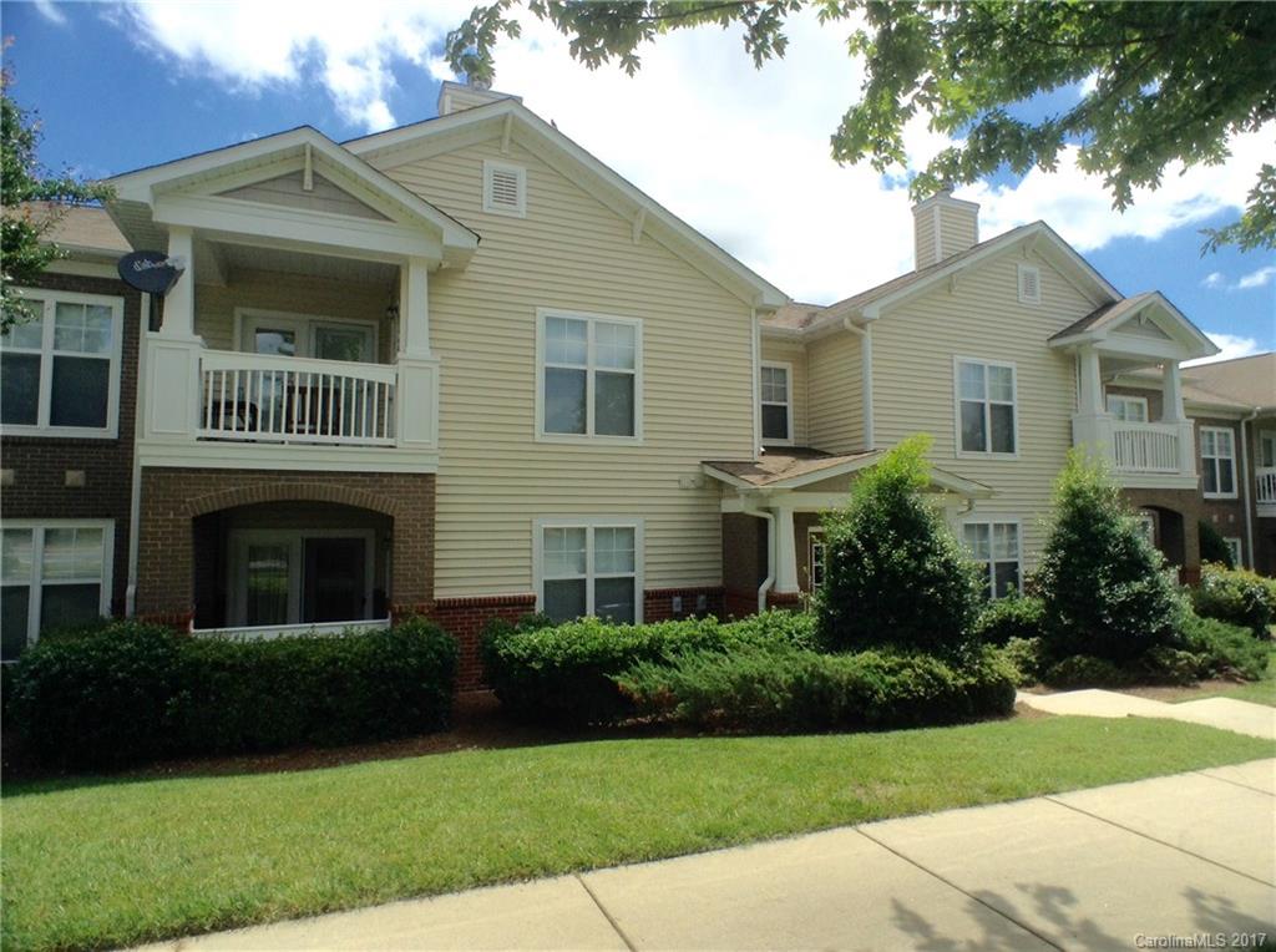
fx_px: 1214
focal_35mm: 33
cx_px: 638
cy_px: 476
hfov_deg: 55.4
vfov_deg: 42.8
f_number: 2.4
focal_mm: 3.3
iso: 25
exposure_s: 1/1093
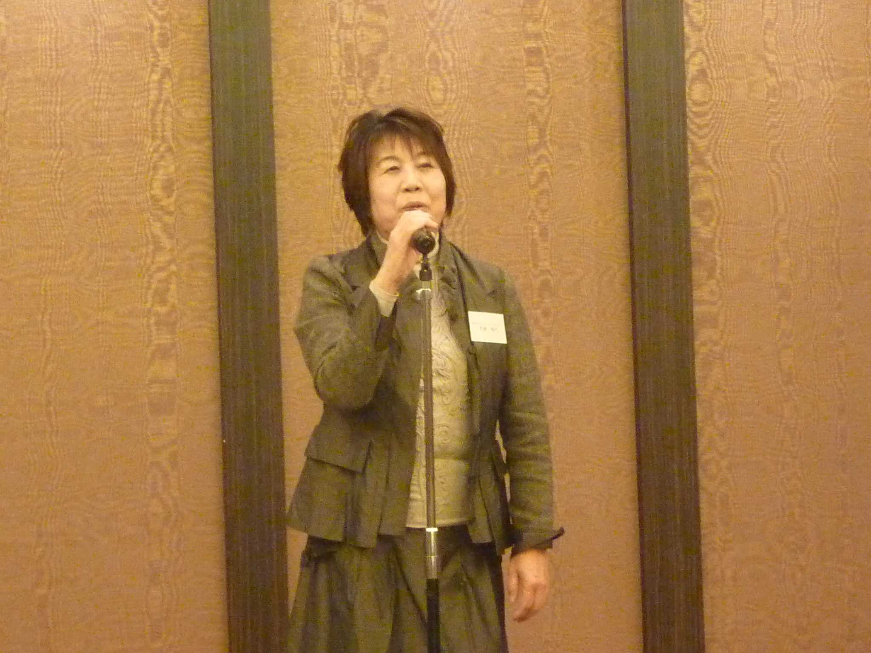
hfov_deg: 13.2
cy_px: 326
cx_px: 436
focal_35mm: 150
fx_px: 3774
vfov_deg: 9.9
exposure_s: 1/20
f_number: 4.2
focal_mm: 13.7
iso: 800
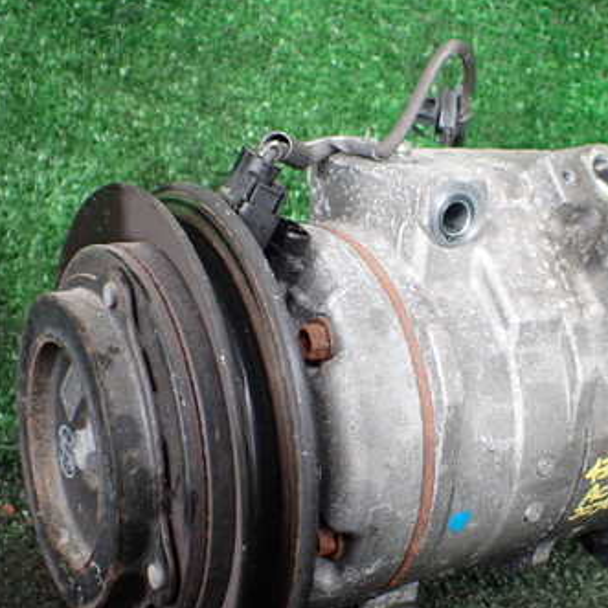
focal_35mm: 48
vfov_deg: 35.3
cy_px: 349
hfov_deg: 35.0
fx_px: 954
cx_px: 411
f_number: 2.3
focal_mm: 5.4
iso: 320
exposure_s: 1/125
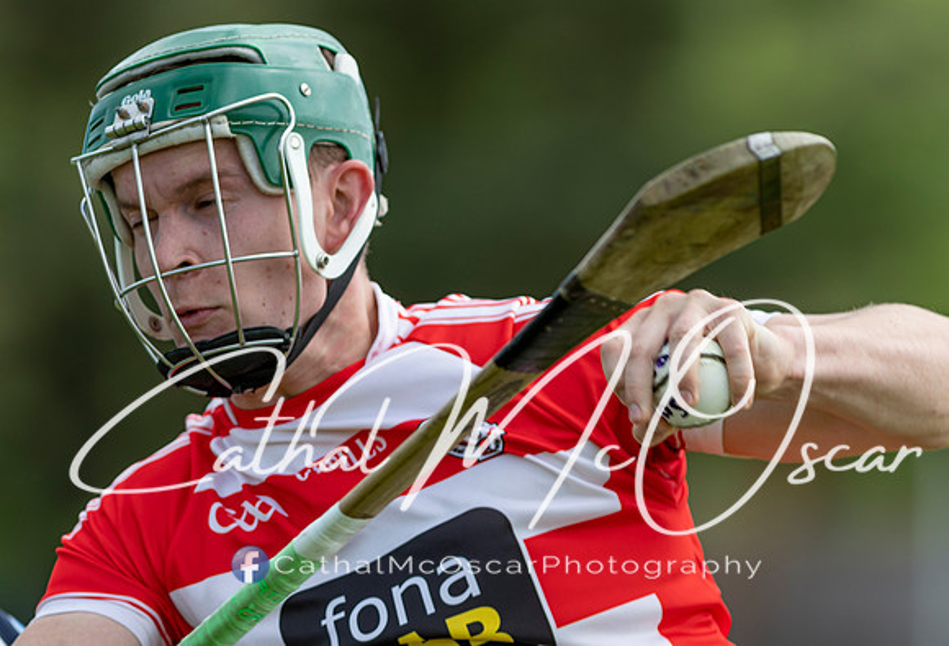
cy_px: 266
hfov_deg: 3.8
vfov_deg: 2.6
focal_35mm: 537
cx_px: 380
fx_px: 14238
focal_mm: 300
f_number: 2.8
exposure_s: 1/1600
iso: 110
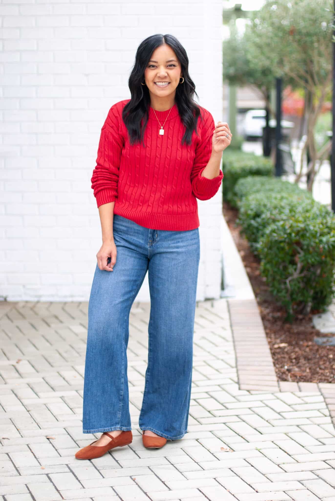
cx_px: 168
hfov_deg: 18.2
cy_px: 250
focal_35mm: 75
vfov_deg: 27.0
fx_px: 1044
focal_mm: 50
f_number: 2
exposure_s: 1/320
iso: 100
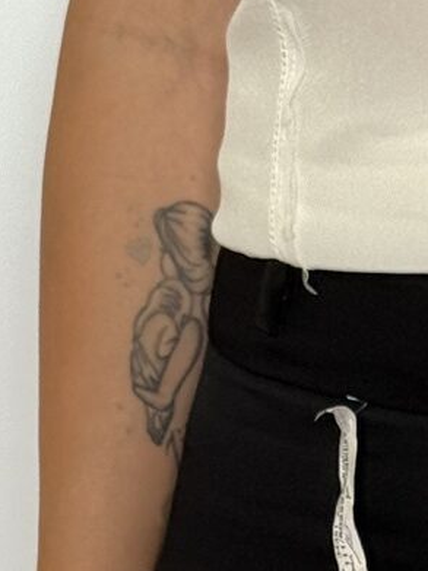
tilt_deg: -19.7
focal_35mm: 236
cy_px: 1379
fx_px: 3893
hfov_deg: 6.2
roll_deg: -1.6
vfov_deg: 7.8
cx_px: 559
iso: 80
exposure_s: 1/121
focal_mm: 6.76
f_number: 1.78
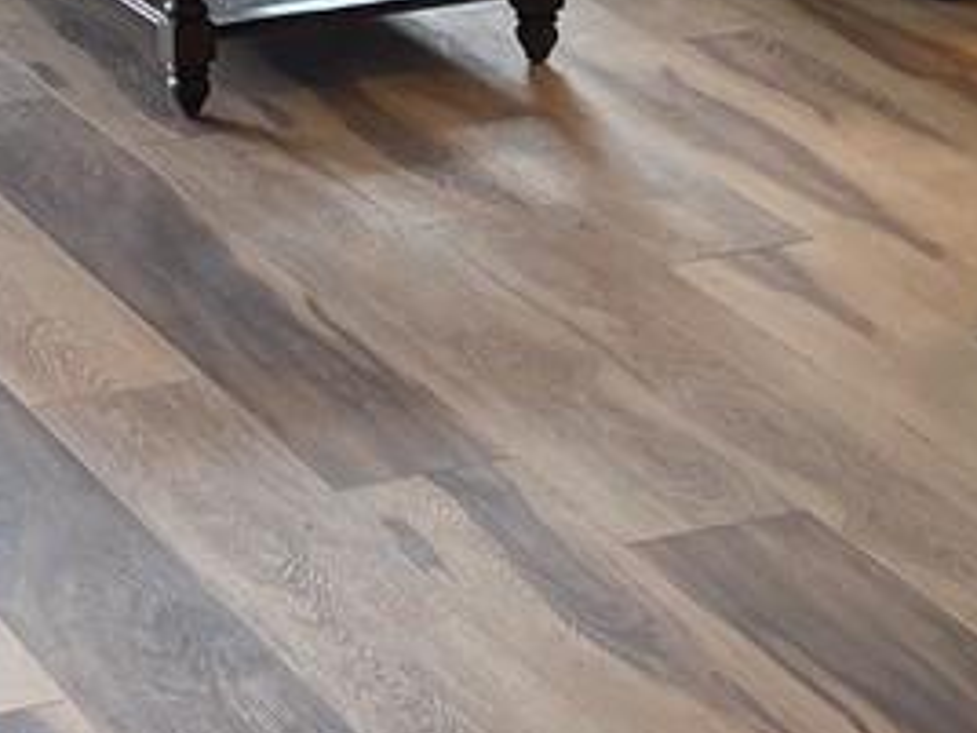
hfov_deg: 12.7
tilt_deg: -12.5
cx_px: 375
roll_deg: +0.3
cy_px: -379
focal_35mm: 155
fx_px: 4375
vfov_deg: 9.3
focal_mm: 5.96
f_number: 1.6
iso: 100
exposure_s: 1/120
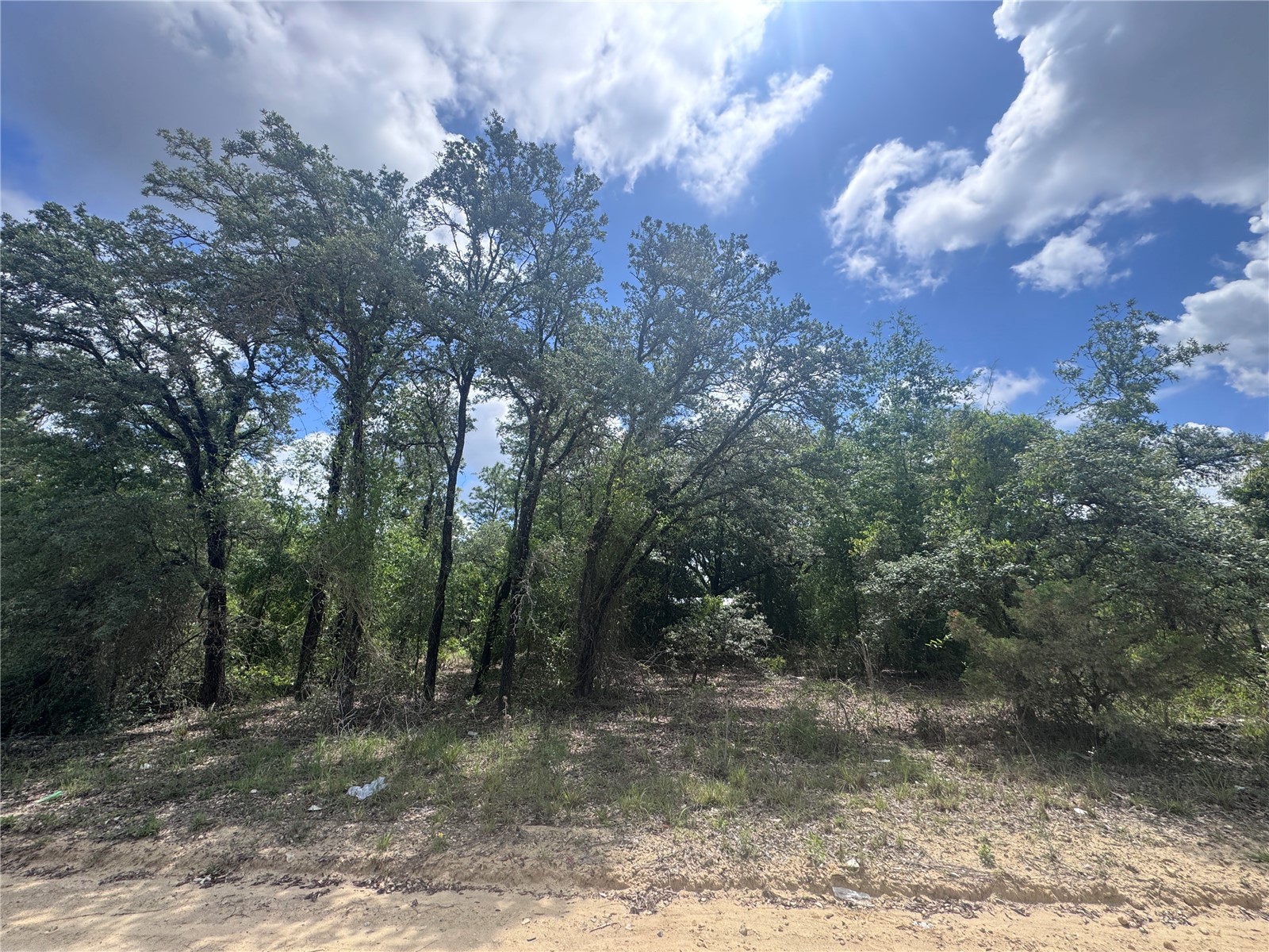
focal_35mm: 14
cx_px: 634
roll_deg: -0.1
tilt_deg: +16.7
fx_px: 513
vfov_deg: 85.7
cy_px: 476
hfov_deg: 102.1
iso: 40
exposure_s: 1/1094
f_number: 2.2
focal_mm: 2.22
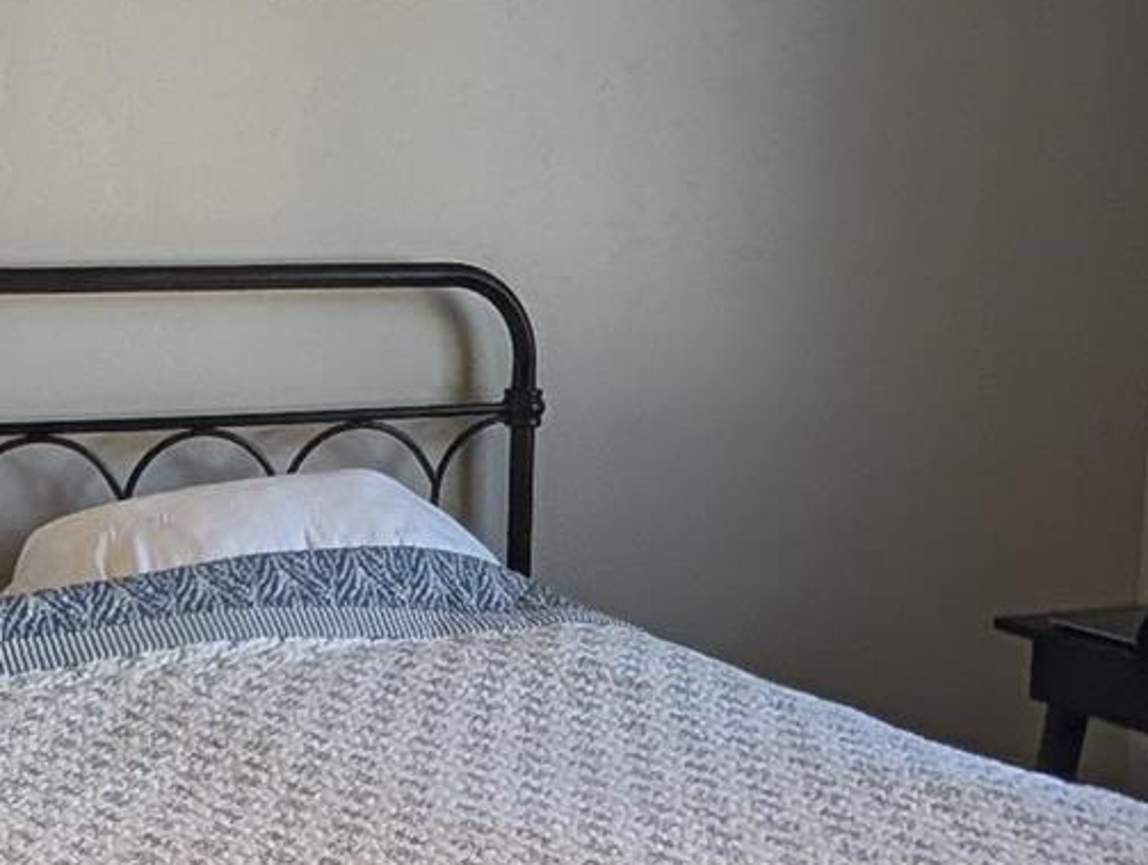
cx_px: 418
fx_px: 2425
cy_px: 641
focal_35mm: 73
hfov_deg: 26.5
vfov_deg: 20.1
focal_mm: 2.02
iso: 64
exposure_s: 1/120
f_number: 1.7
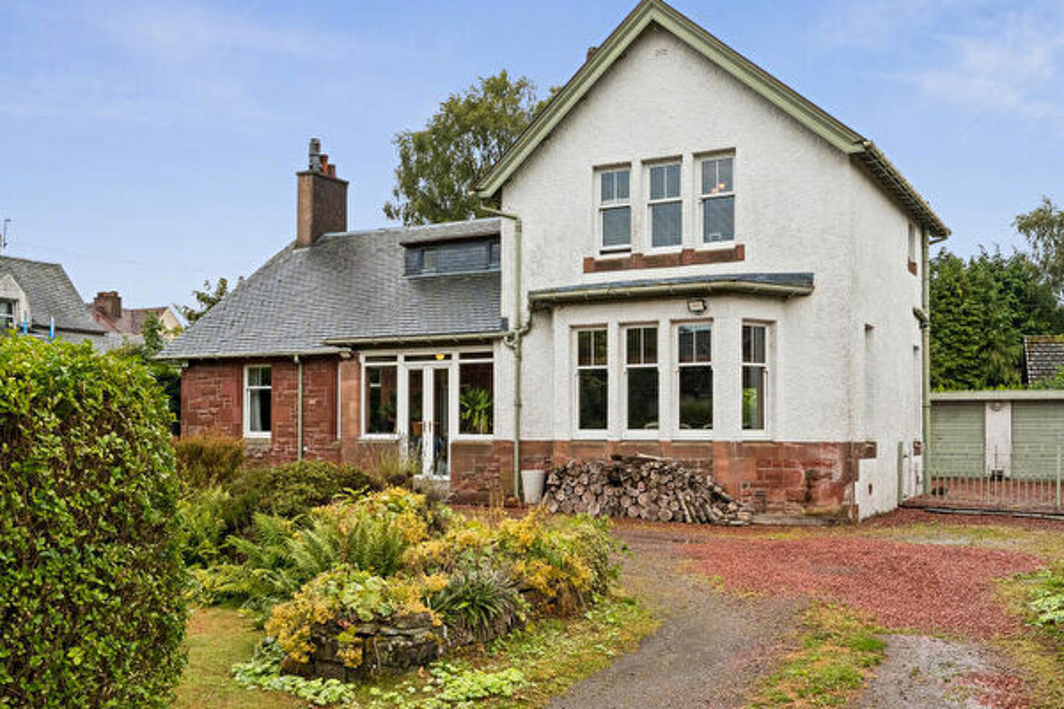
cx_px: 541
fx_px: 1034
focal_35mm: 35
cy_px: 320
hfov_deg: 54.4
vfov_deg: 37.8
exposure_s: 1/320
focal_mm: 20
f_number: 16
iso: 1250
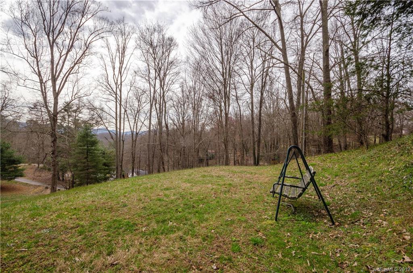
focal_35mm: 16
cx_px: 206
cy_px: 136
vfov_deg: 71.7
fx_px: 189
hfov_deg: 95.1
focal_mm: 11
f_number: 10
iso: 100
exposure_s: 1/200
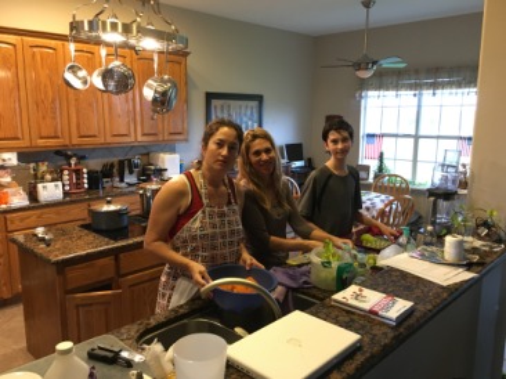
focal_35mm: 29
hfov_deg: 61.7
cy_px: 190
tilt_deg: -9.7
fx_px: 424
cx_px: 253
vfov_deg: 48.2
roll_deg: +0.0
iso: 200
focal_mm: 4.15
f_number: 2.2
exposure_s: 1/20
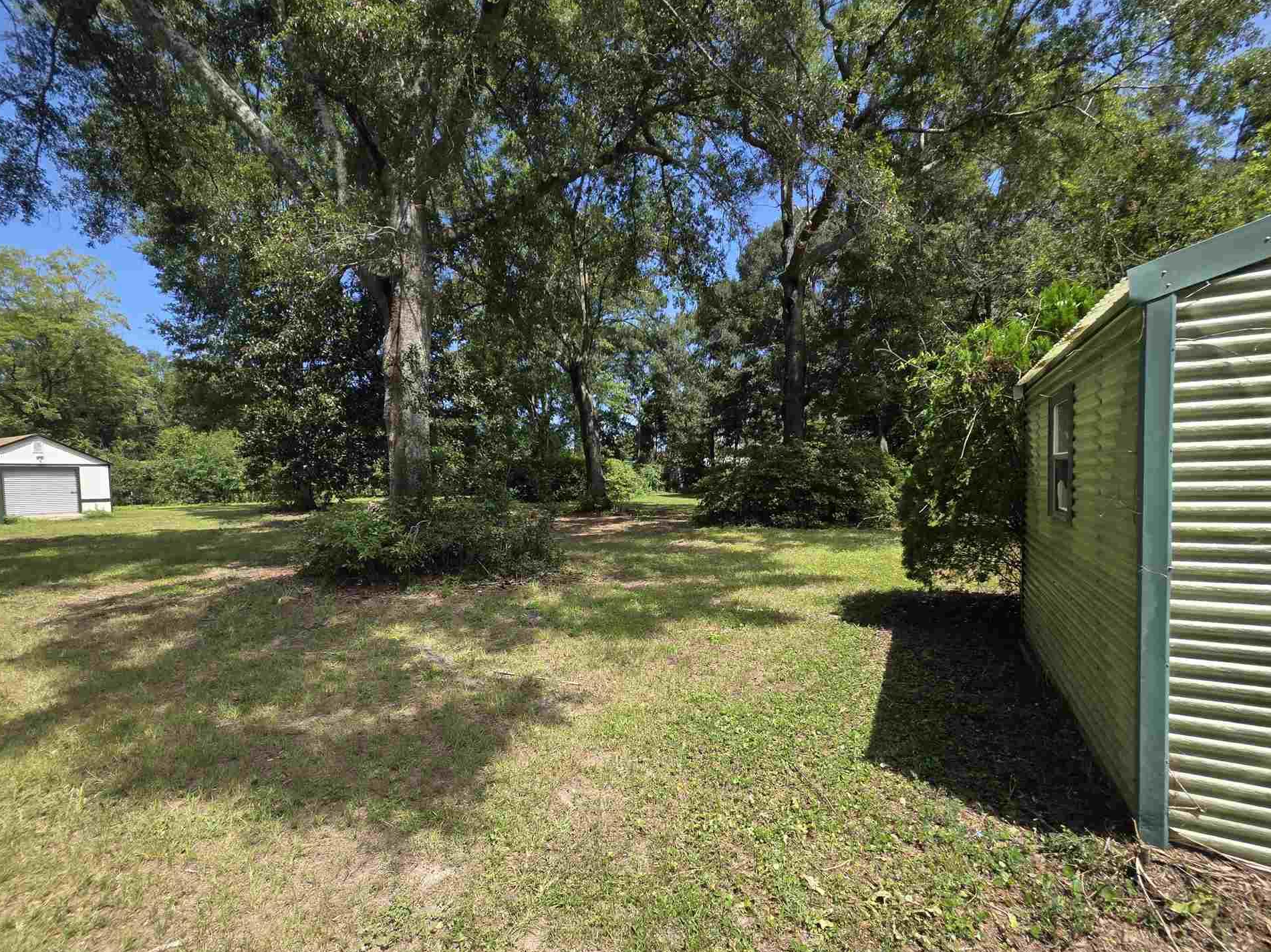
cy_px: 511
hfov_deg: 102.1
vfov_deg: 85.5
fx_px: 514
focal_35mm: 14
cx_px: 635
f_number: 1.9
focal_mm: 2.2
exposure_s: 1/1170
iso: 40
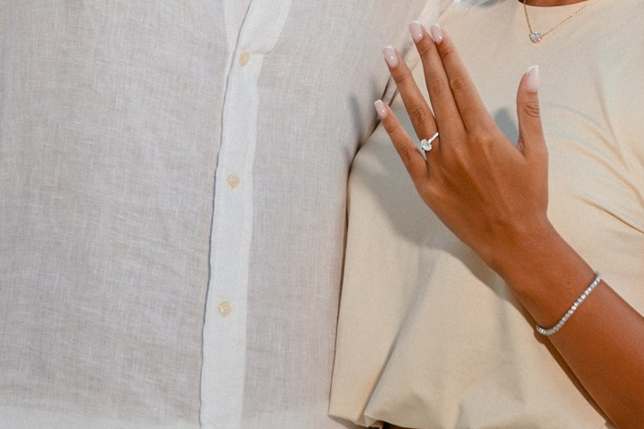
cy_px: -57
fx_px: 2987
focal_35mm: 167
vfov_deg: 8.1
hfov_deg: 12.3
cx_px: 372
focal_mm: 50
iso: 2500
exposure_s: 1/400
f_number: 3.2
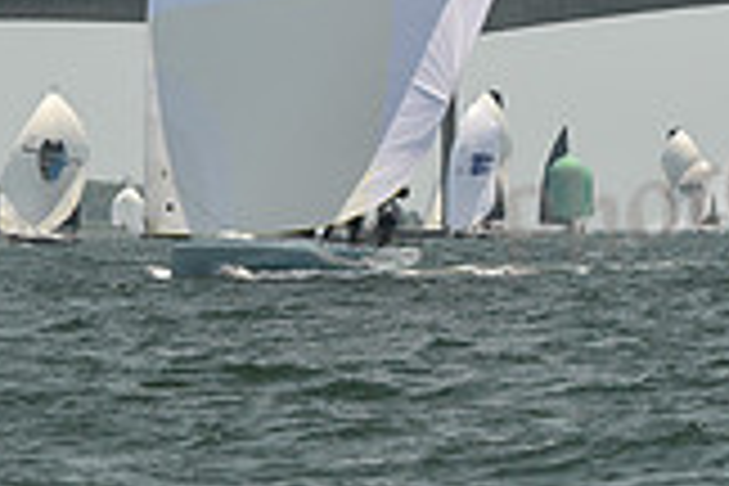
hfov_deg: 8.2
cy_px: -7
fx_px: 5062
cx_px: 266
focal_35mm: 250
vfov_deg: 5.5
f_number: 7.1
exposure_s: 1/640
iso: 250
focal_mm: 70
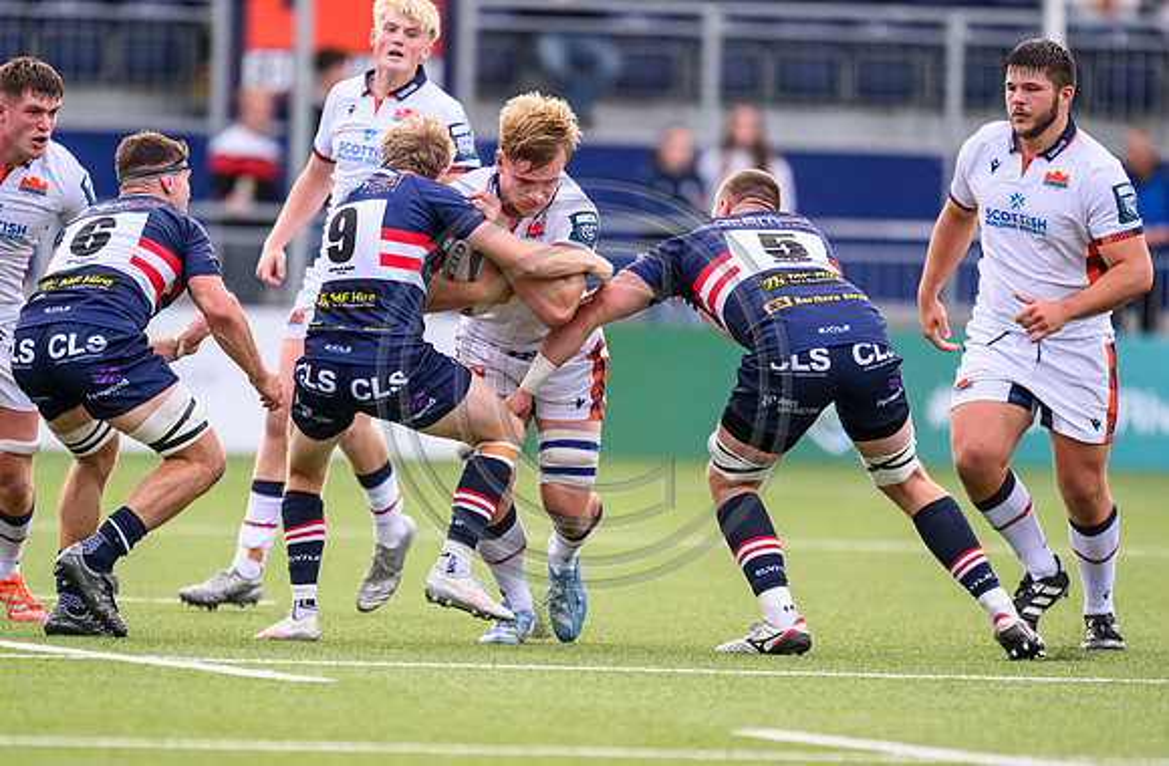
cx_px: 515
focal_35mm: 704
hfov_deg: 2.9
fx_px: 22730
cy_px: 478
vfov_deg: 1.9
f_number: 4
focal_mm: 560
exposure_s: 1/3200
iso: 4000
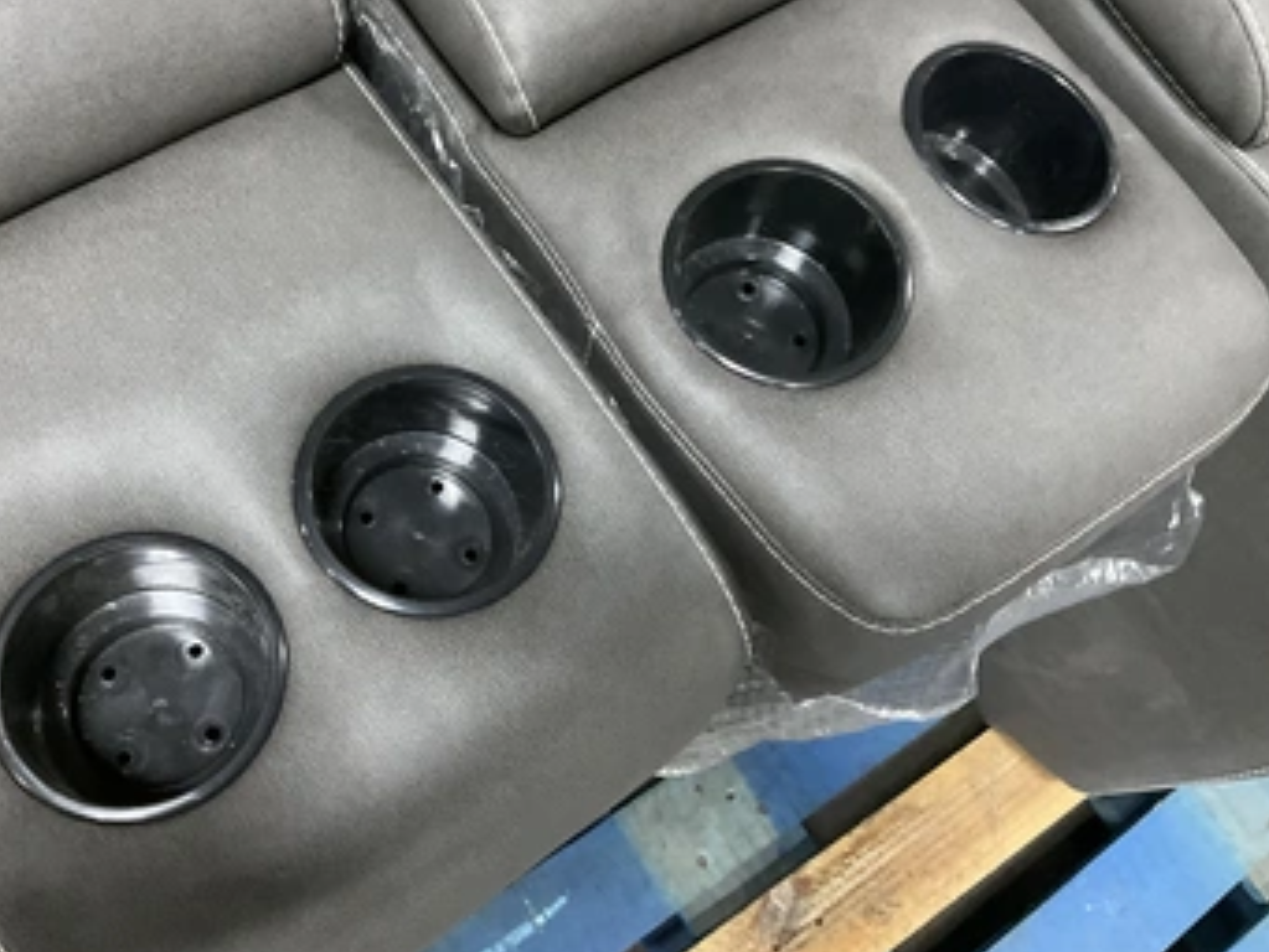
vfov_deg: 41.7
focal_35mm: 34
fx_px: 1247
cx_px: 551
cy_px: 405
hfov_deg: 53.8
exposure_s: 1/30
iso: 500
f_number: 1.8
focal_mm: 3
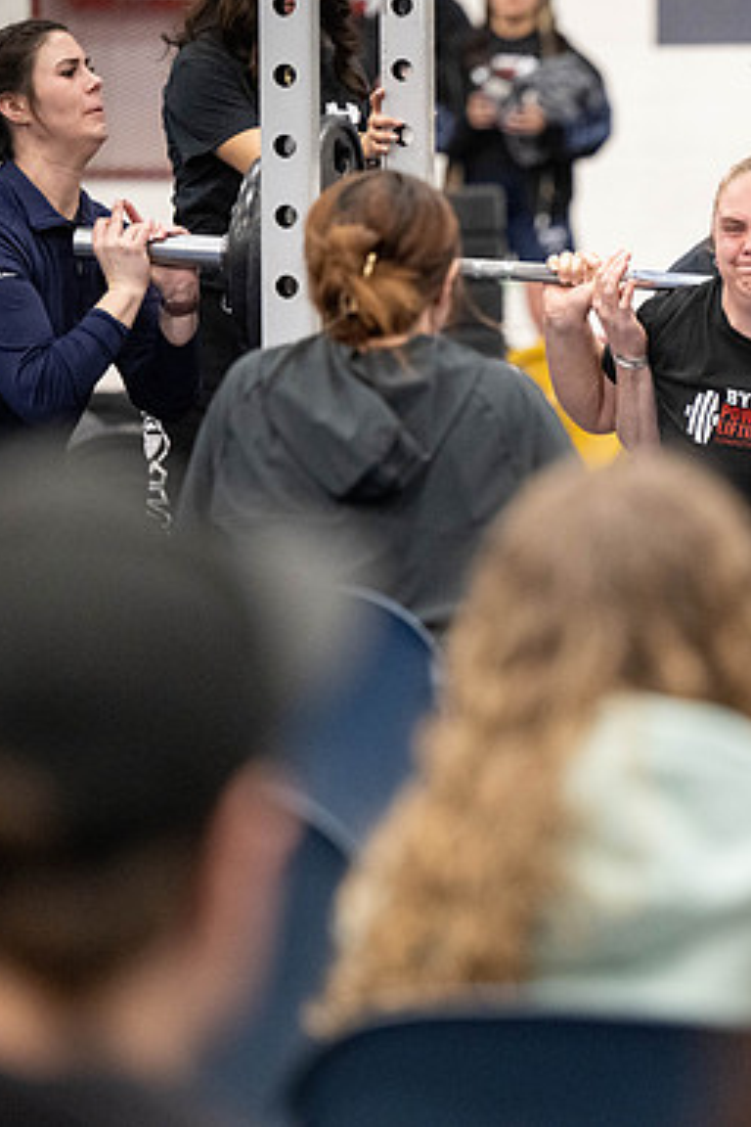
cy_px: 562
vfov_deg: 10.1
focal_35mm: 204
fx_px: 6383
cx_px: 783
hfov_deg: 6.7
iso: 6400
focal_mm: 135
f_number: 2.8
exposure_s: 1/200
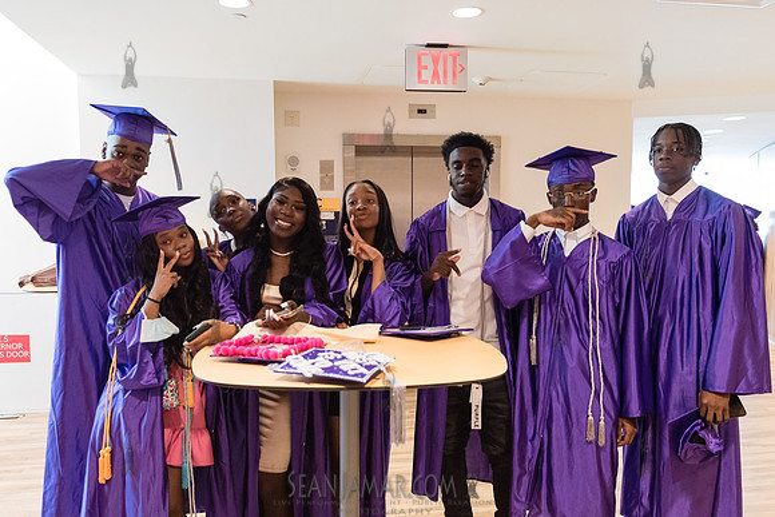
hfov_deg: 64.1
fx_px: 619
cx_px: 370
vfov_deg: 45.3
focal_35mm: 29
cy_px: 272
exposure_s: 1/200
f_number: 3.5
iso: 4000
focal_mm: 24
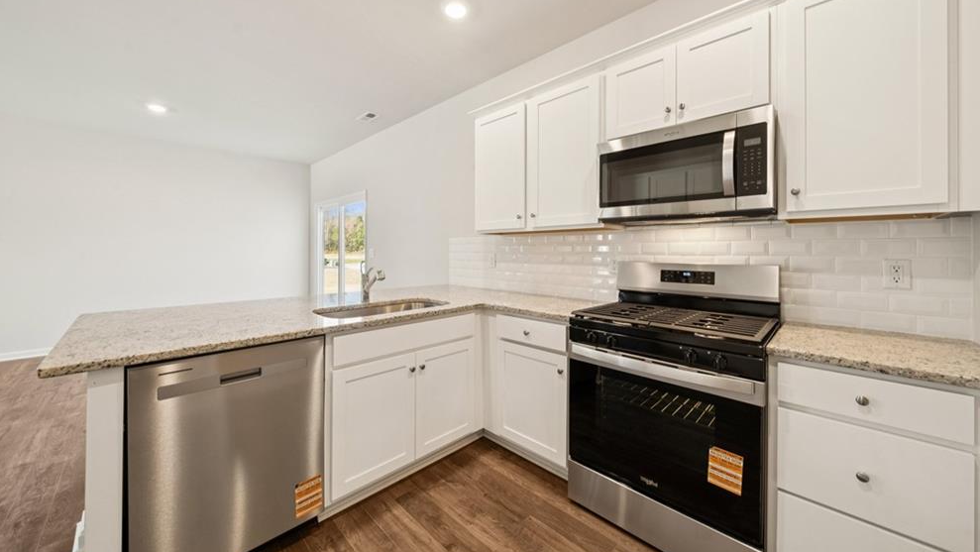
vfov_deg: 78.2
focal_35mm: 13
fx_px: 338
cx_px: 489
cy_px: 248
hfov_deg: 110.8
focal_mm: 12
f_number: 8
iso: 125
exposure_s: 1/8
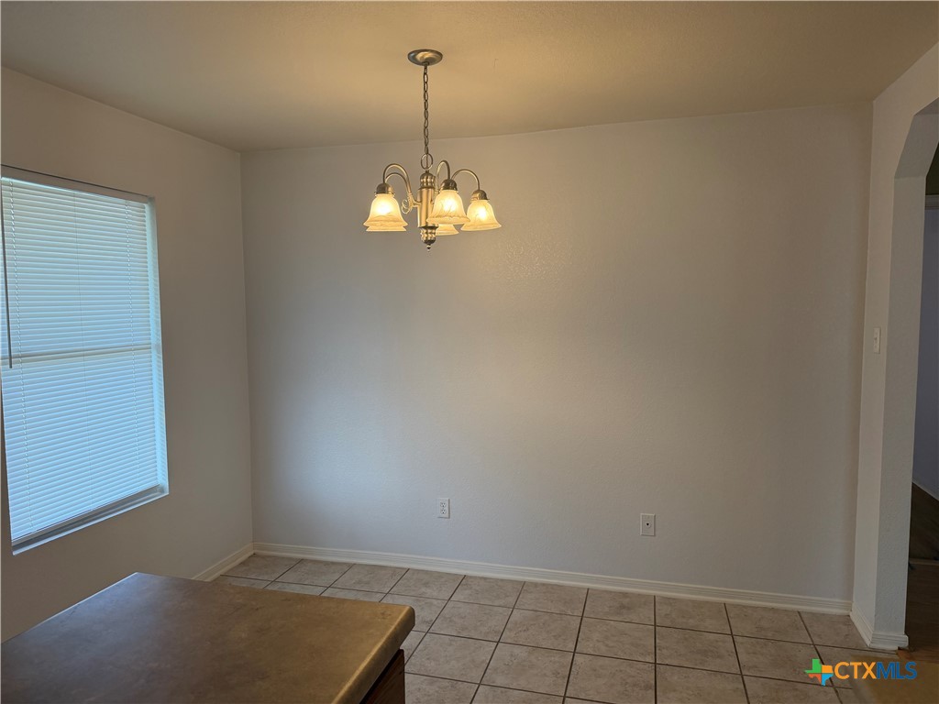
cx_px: 470
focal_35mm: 24
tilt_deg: -2.4
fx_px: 651
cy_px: 352
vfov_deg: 56.8
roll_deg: +0.6
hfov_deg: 71.6
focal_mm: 6.76
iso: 125
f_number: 1.78
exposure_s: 1/202
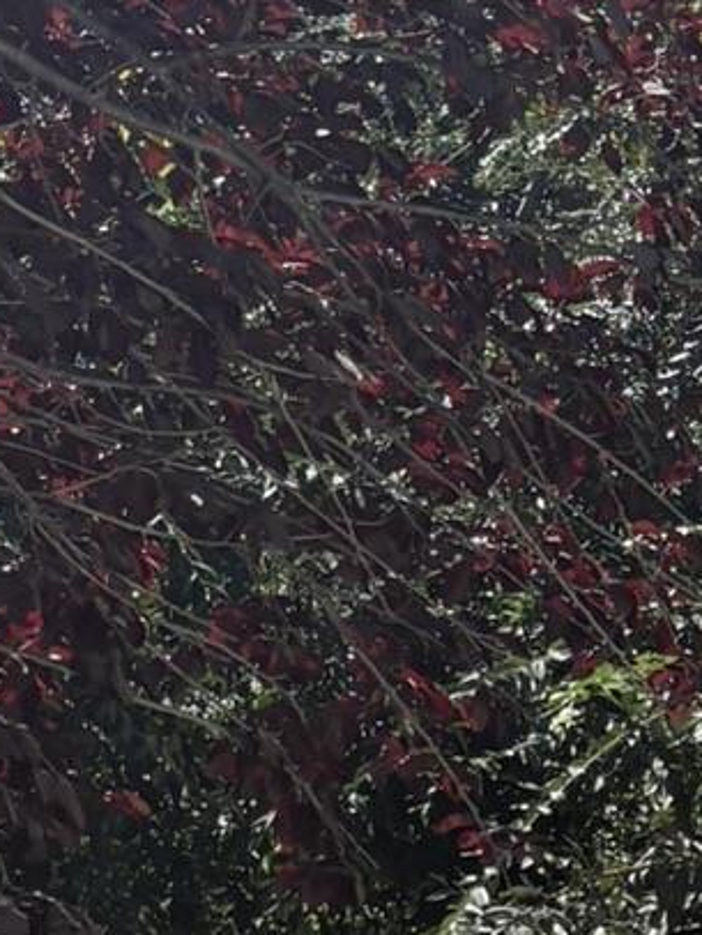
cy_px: 1419
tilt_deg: -5.3
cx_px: 1738
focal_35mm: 131
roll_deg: -2.1
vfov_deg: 14.1
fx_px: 3538
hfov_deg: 9.8
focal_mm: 5.96
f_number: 1.6
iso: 50
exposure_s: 1/2985
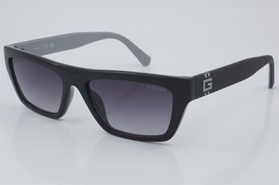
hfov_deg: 27.0
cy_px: 92
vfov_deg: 18.2
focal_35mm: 75
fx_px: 581
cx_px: 140
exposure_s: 1/4
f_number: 32
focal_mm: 50
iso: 100
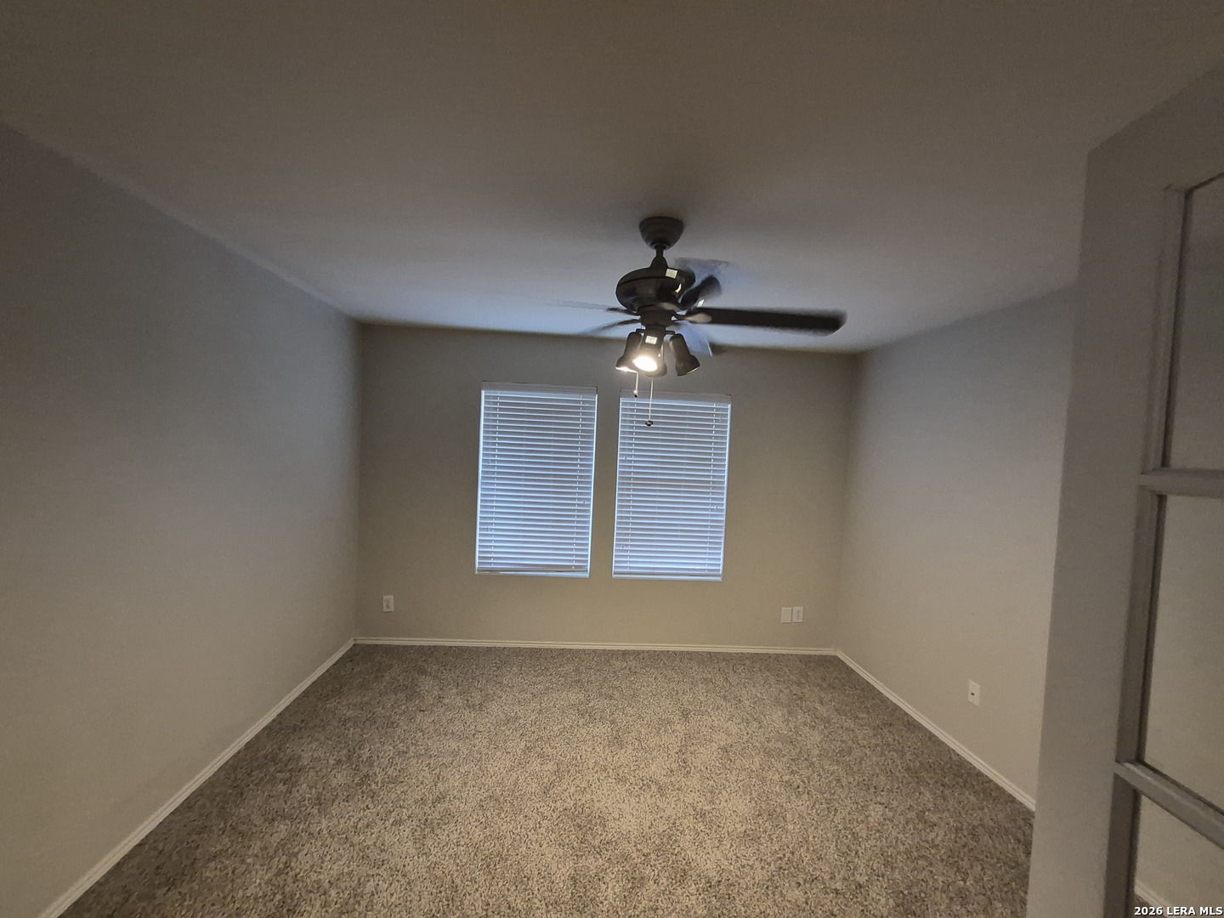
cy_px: 459
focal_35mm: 13
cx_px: 612
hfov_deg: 106.2
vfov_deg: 89.9
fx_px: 460
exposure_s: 1/60
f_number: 2.2
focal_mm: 1.74
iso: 800
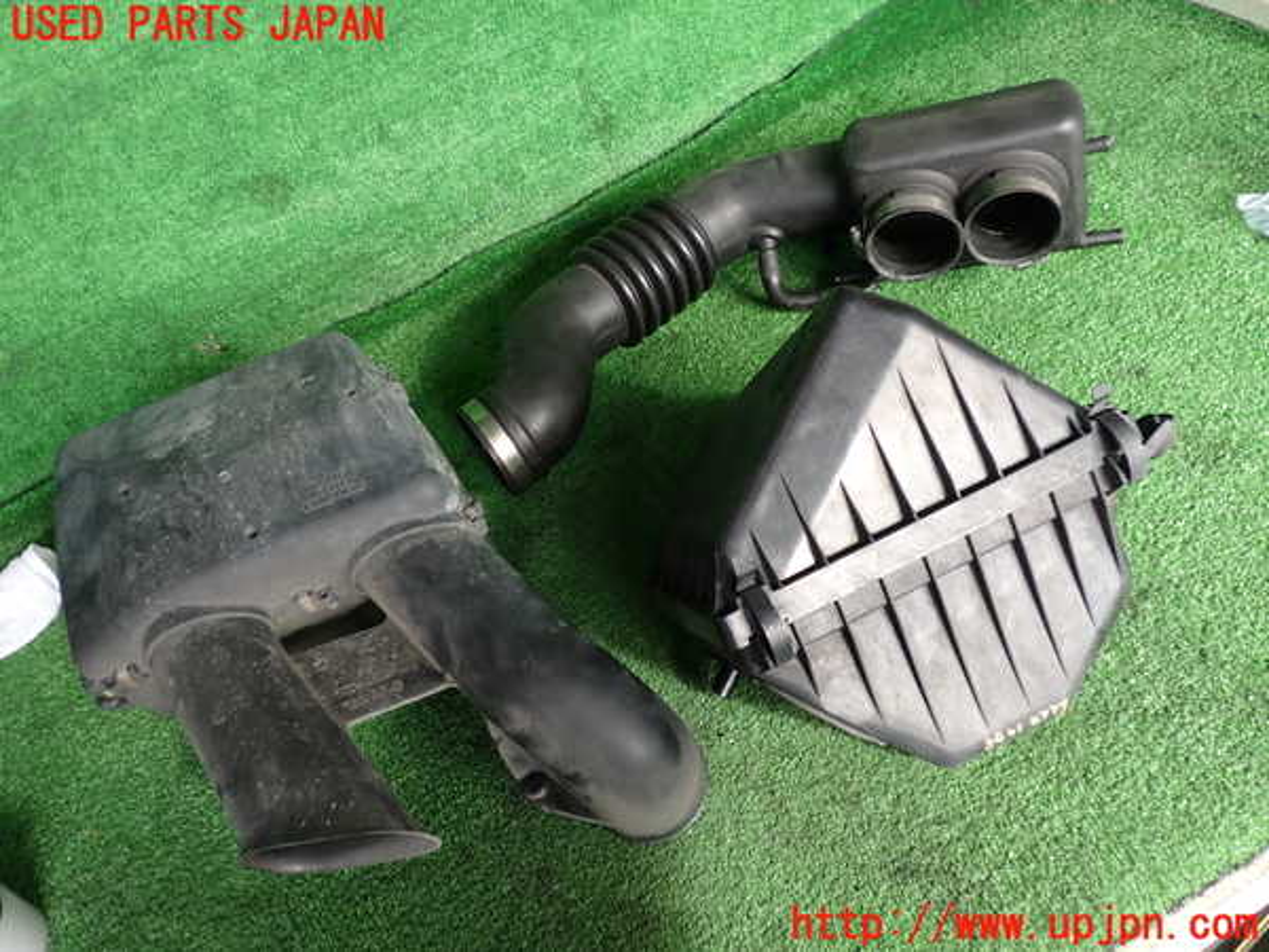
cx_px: 634
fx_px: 1100
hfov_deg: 60.0
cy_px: 476
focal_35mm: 30
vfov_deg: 46.8
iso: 100
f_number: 2.3
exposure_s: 1/60
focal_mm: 5.4
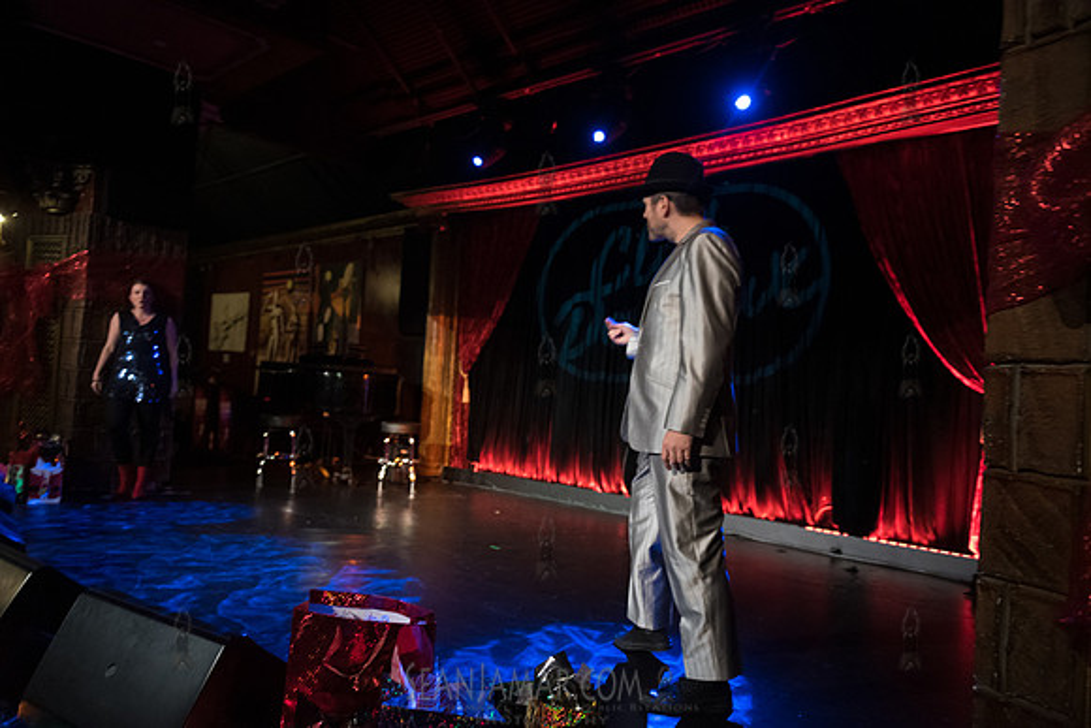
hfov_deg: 73.7
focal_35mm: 24
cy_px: 364
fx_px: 727
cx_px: 546
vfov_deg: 53.2
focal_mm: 24
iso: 4000
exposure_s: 1/125
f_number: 2.8
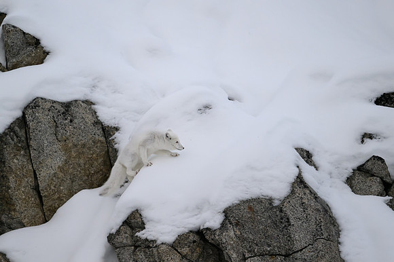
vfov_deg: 2.5
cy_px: 131
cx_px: 197
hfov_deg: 3.7
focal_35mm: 560
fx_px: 6125
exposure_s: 1/1600
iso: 2500
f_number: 4
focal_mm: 560
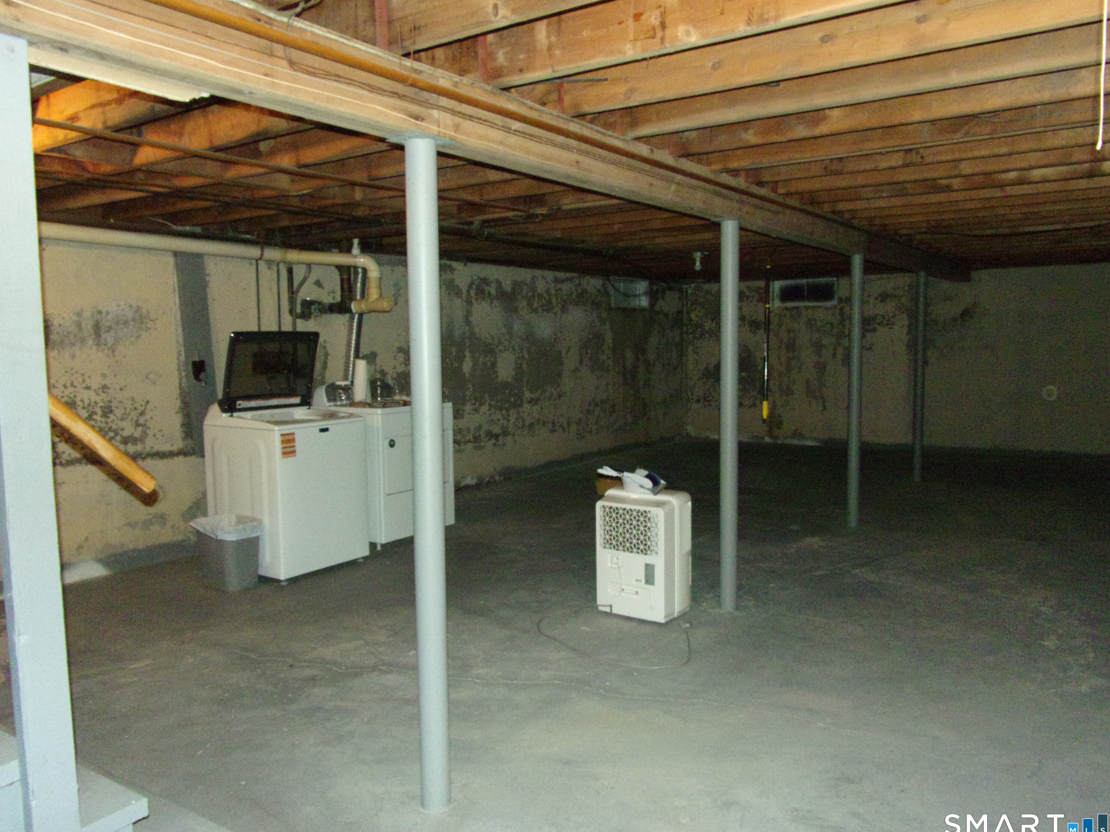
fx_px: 802
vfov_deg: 54.9
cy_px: 411
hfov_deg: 69.4
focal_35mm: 25
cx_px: 538
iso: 640
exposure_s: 1/34
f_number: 3.3
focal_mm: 4.3
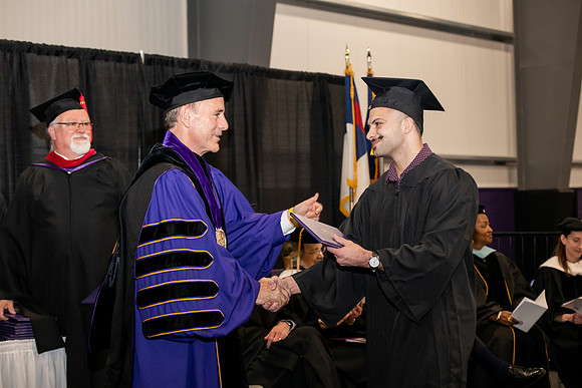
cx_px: 291
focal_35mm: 70
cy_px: 194
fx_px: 1132
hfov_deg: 28.8
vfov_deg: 19.5
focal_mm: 70
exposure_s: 1/200
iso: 2000
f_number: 5
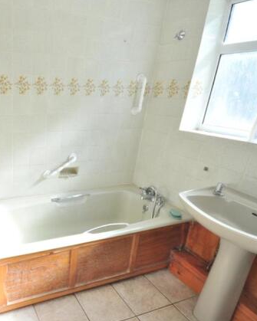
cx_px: 25
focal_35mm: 22
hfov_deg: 54.8
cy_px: 165
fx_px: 209
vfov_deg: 75.0
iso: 800
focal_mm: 10
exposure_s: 1/200
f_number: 7.1
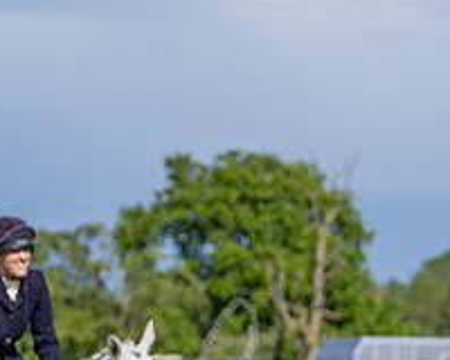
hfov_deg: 5.6
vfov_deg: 4.5
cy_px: 454
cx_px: 384
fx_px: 4568
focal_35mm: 343
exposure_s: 1/2000
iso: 80
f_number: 2.8
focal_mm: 72
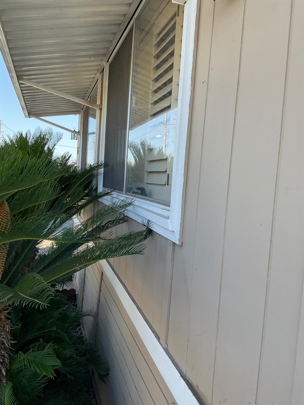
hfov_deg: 48.2
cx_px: 152
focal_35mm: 29
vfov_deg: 61.7
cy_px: 202
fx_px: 340
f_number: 1.8
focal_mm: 3
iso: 16
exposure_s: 1/257
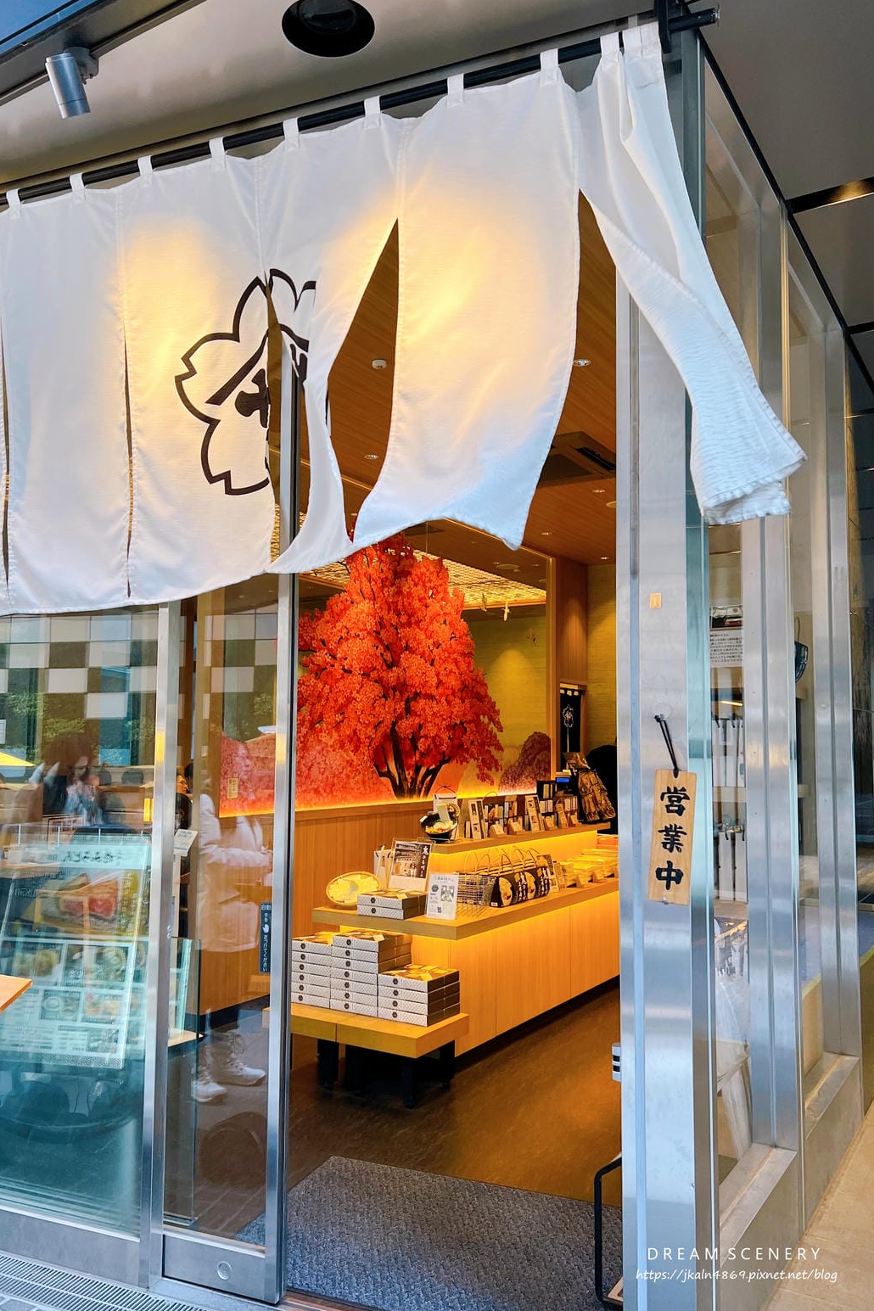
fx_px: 1020
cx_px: 390
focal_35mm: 28
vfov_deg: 65.5
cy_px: 657
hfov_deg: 46.3
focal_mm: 5.7
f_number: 1.5
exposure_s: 1/121
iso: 64
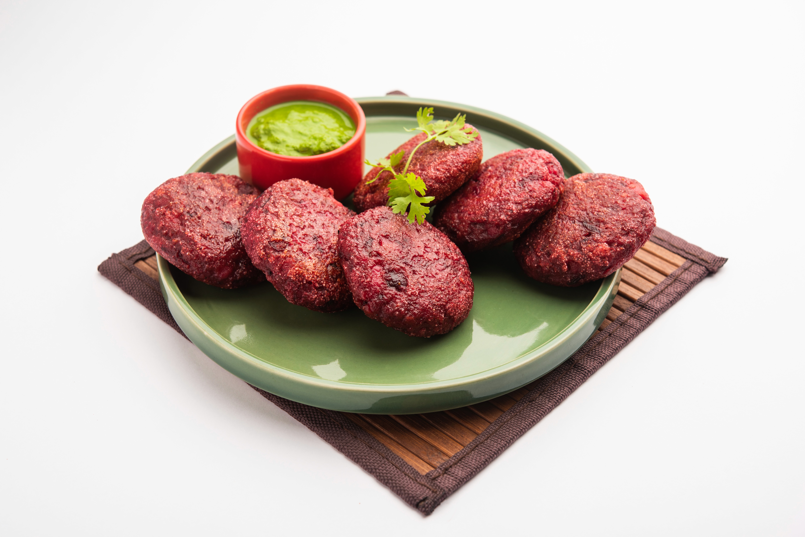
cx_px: 402
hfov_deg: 33.4
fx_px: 1342
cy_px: 268
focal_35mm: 60
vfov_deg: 22.6
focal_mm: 60
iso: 100
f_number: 7.1
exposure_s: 1/125
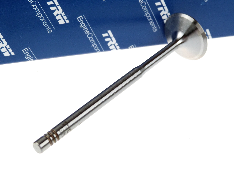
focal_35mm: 84
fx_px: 568
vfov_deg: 17.6
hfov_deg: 23.3
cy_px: 88
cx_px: 117
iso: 250
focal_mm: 15.1
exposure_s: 1/250
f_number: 3.6
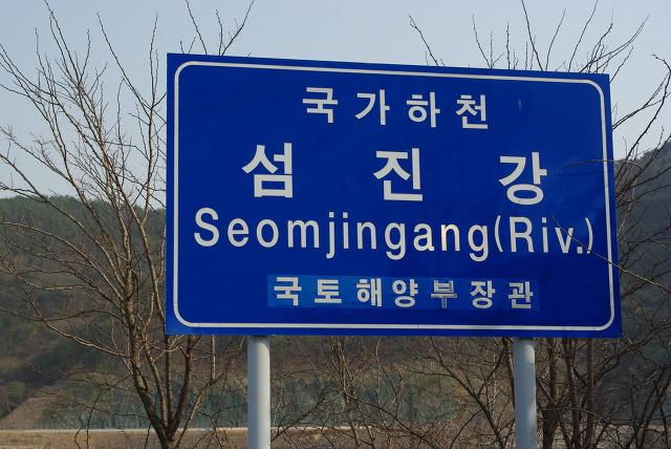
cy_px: 224
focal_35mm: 64
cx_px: 336
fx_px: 1194
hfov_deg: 31.4
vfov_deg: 21.3
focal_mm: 42.5
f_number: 9.5
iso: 200
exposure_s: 1/350
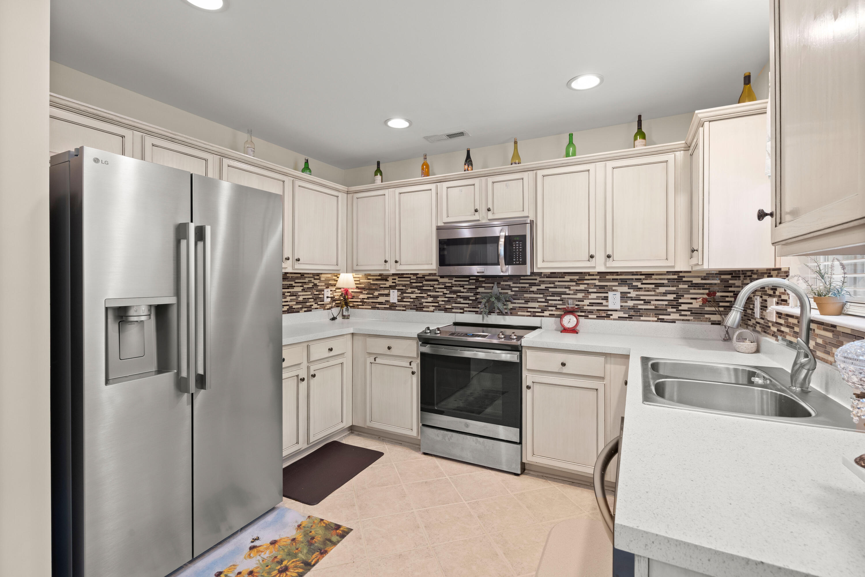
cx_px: 432
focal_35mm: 16
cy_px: 288
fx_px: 384
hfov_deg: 96.7
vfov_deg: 73.7
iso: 400
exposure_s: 1/2.5
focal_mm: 16
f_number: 9
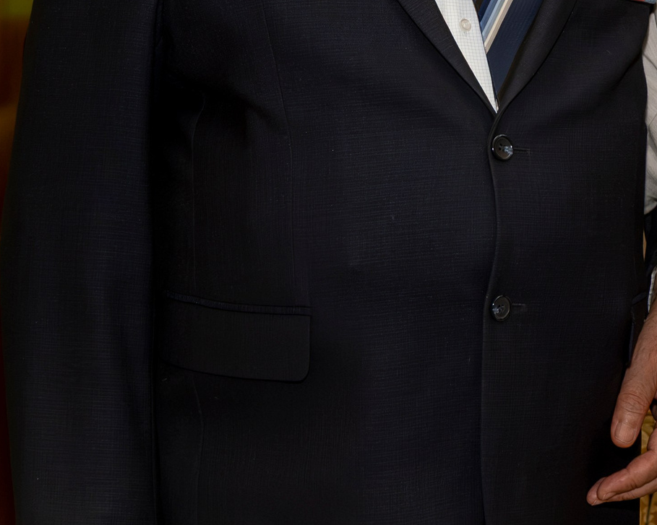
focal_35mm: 142
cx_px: 554
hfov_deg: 13.5
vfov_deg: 10.8
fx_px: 2761
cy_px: -26
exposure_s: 1/125
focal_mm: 24
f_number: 4
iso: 500
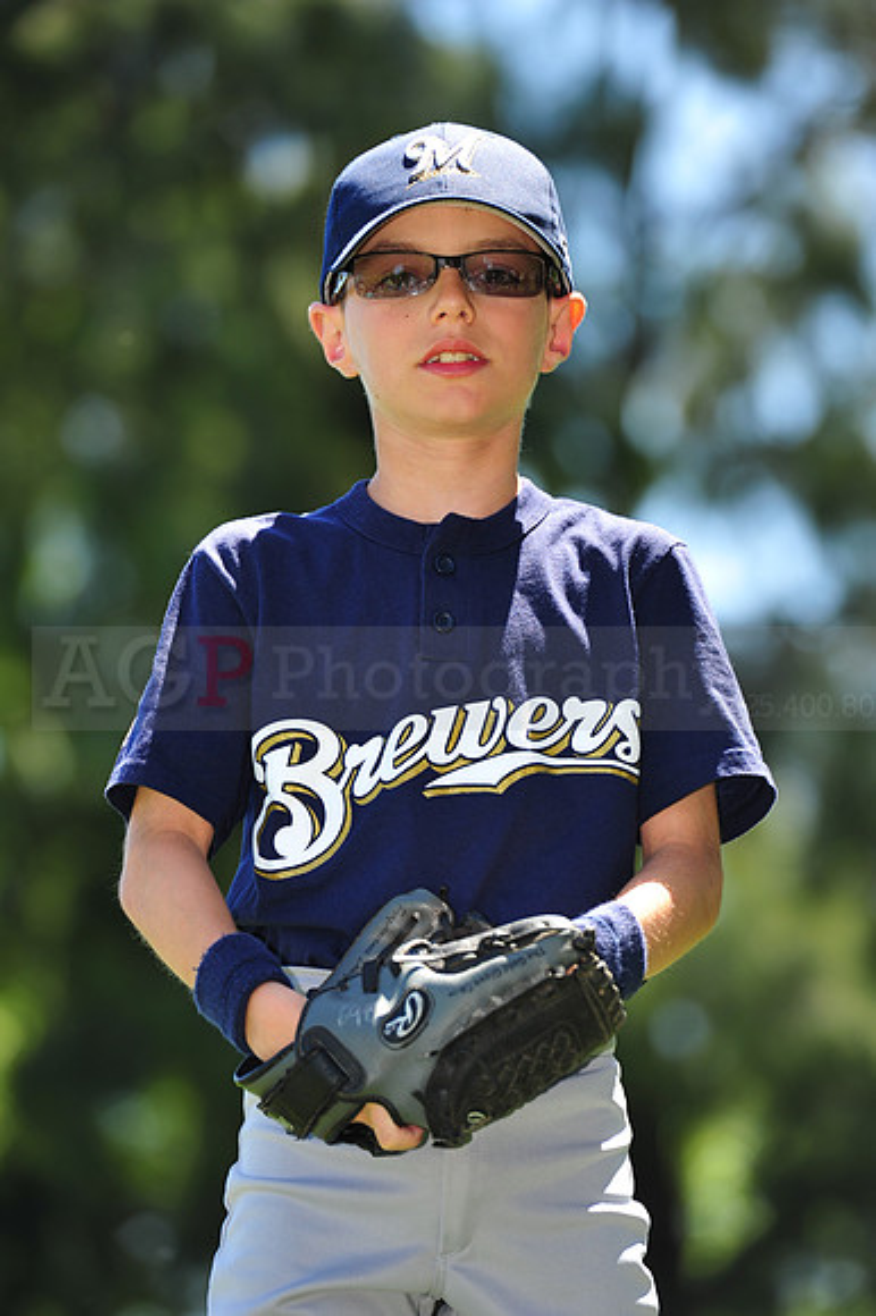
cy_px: 658
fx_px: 7308
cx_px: 438
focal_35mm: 200
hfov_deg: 6.9
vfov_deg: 10.3
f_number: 4
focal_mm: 200
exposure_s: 1/400
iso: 200
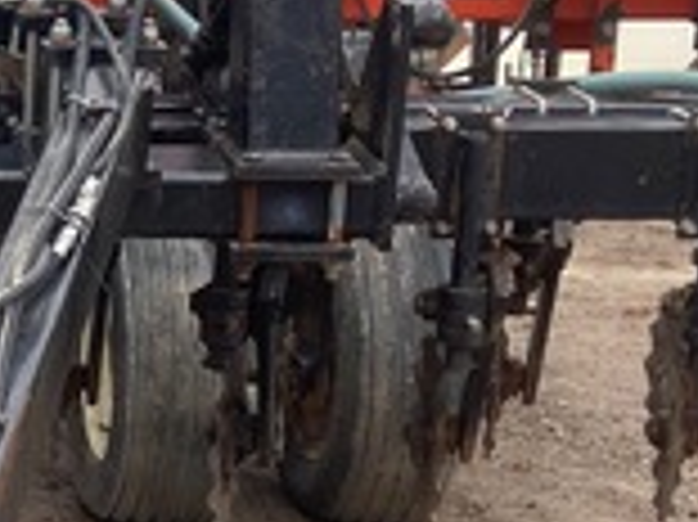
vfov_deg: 11.0
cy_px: 315
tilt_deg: -12.1
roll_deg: +2.2
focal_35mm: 134
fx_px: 2700
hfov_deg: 14.0
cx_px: -270
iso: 32
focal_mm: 4.25
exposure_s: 1/604
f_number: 1.8
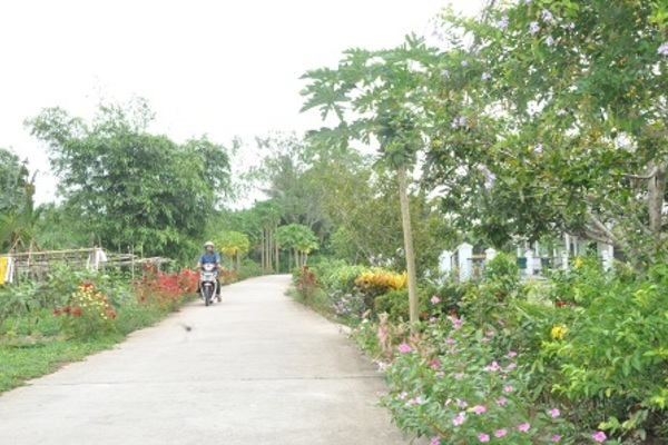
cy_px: 222
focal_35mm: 36
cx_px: 334
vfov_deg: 36.9
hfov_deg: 53.1
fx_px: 668
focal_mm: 24
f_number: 25
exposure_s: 1/200
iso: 2500
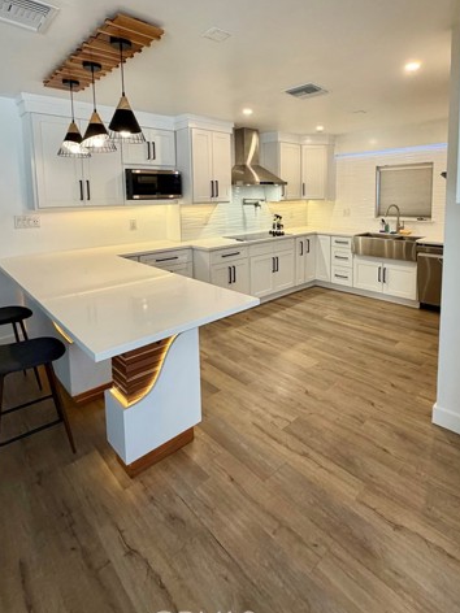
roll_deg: -0.3
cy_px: 226
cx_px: 260
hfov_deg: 68.4
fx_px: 337
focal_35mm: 19
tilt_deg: -6.9
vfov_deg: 82.9
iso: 200
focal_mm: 2.22
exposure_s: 1/60
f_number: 2.2
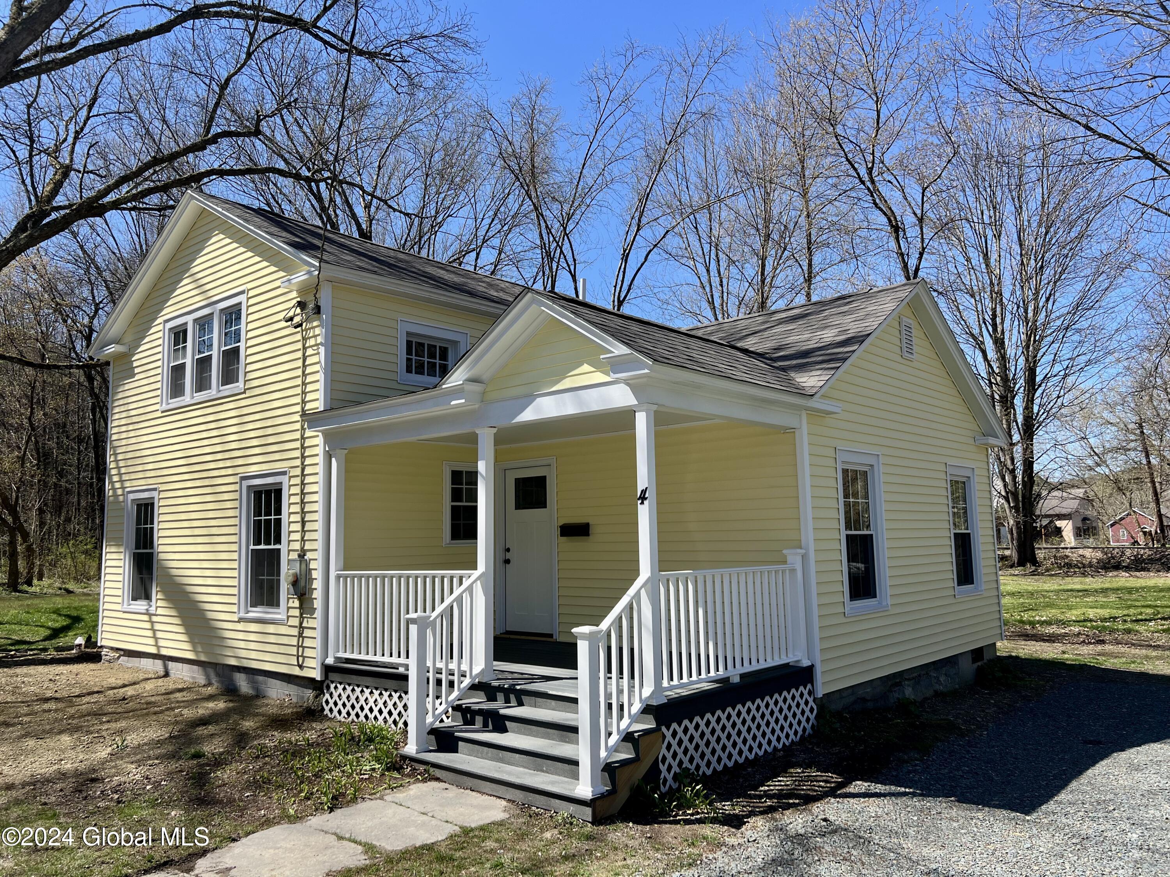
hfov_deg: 67.3
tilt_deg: +5.1
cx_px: 585
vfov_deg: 53.1
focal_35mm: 26
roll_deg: +1.0
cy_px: 438
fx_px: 879
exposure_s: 1/2994
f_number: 1.5
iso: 50
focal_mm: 5.7
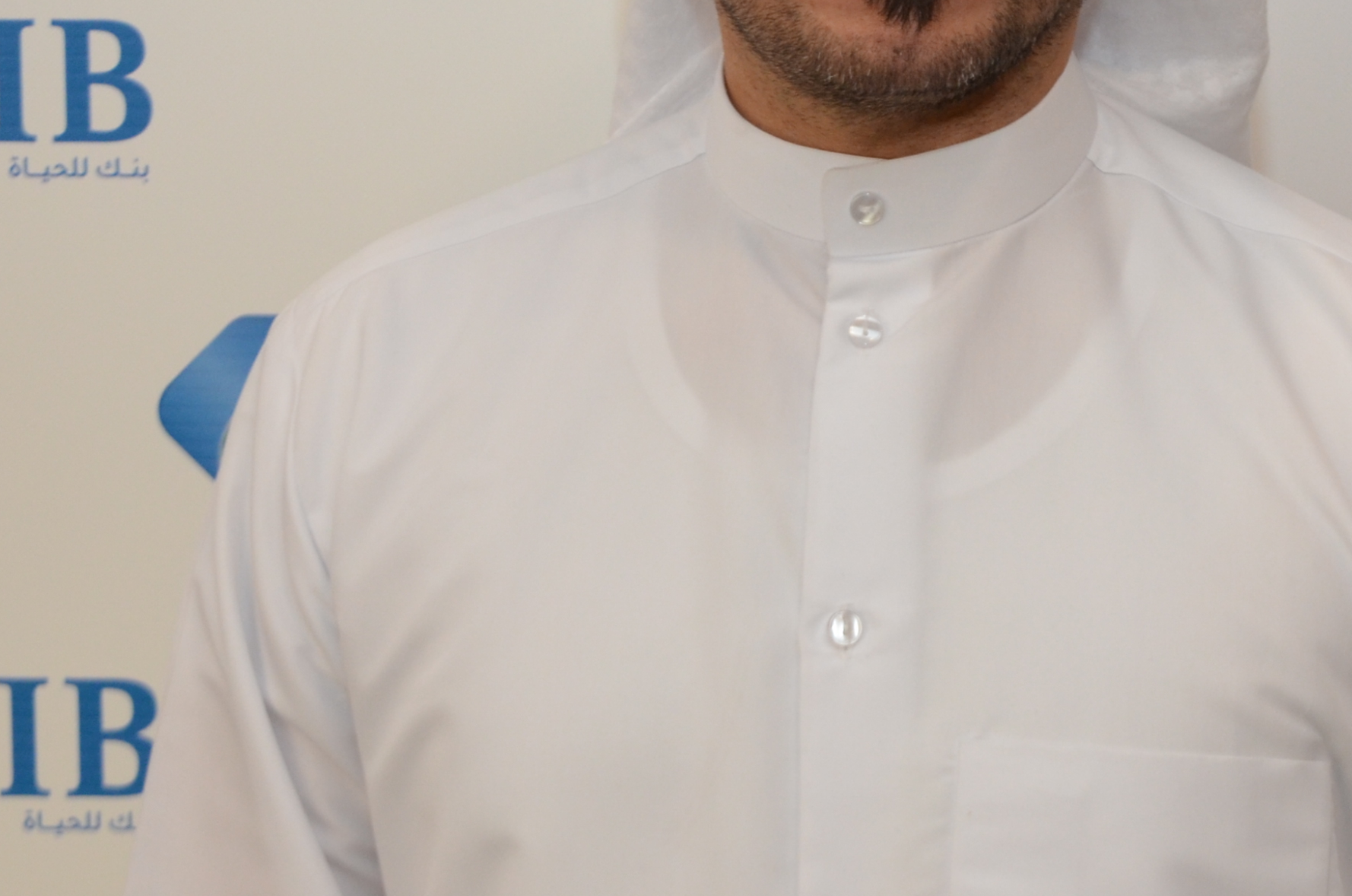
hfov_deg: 19.3
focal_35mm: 106
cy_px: 132
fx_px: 3973
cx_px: 907
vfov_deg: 12.8
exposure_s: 1/60
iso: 800
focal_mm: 34
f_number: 7.1
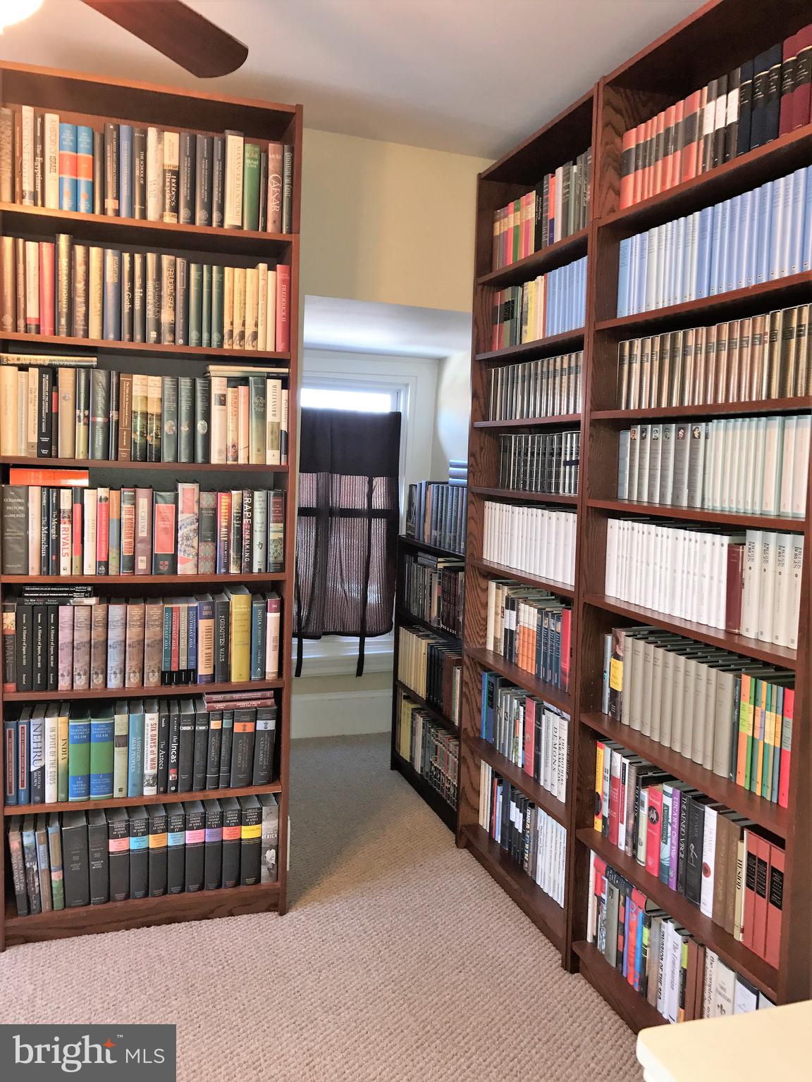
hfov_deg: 49.7
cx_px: 406
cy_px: 541
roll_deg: -2.9
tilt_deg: -3.5
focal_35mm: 28
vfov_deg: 63.4
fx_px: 876
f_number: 1.8
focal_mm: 3.99
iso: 40
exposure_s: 1/30
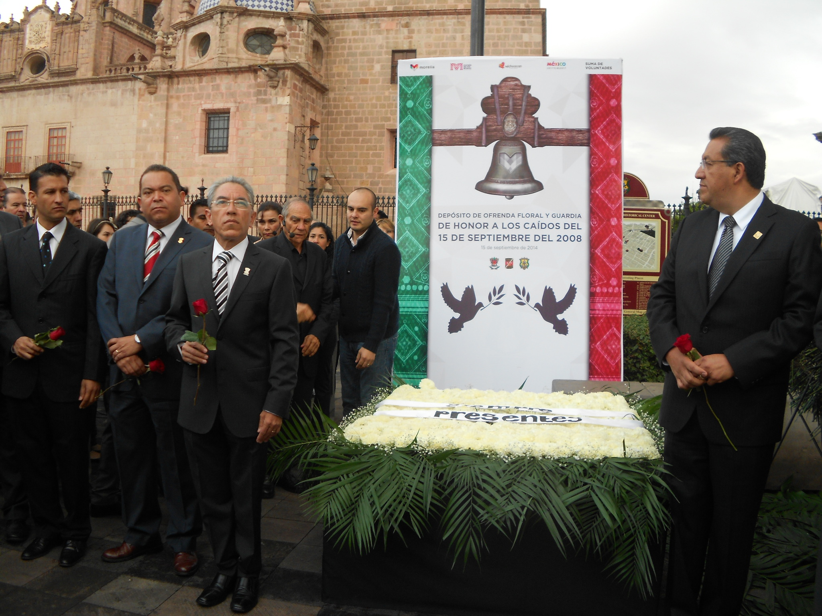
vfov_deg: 22.3
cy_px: 308
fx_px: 1567
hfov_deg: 29.4
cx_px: 411
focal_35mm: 66
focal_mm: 11.6
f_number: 5.3
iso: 80
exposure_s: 1/60
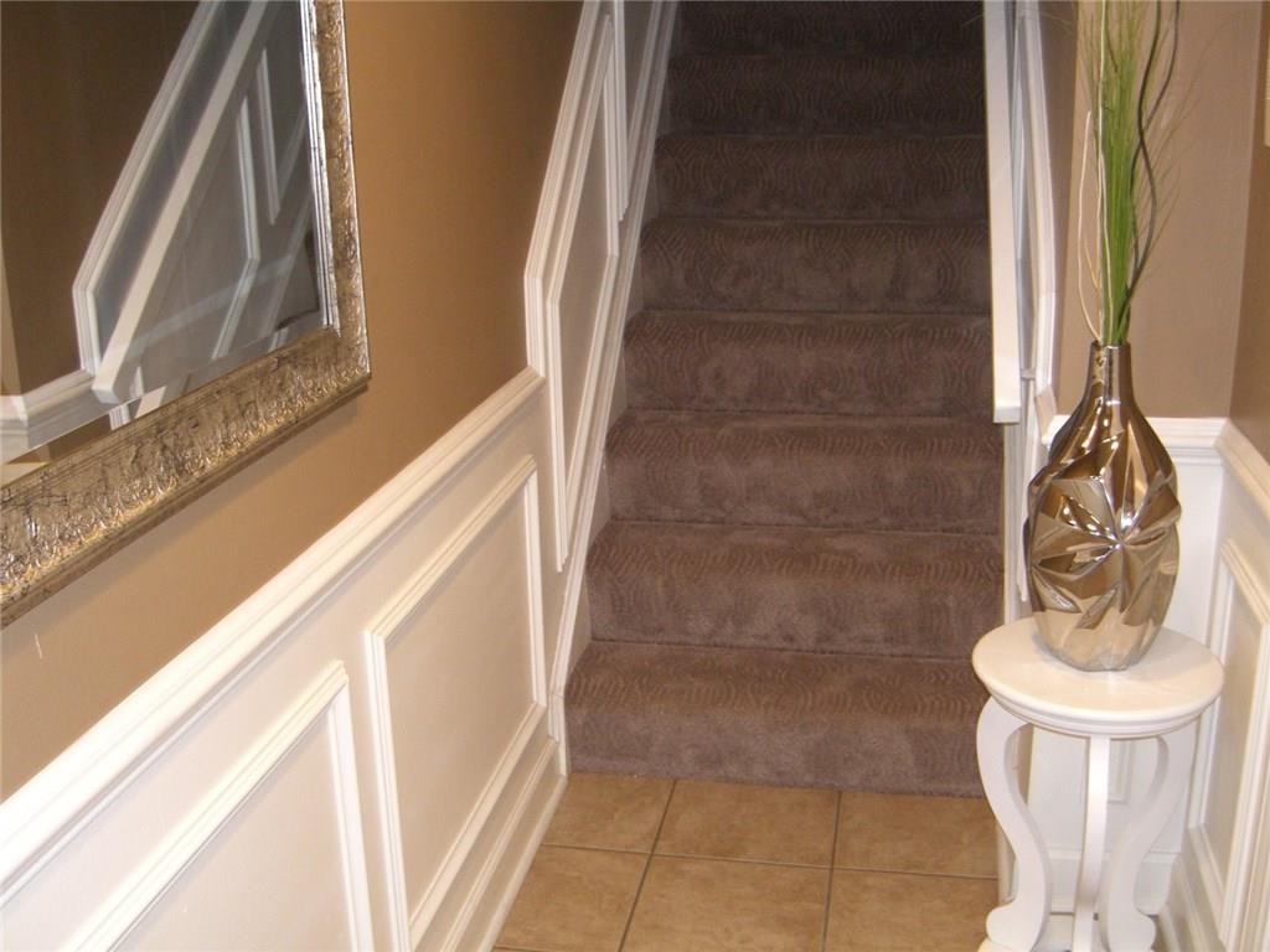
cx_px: 635
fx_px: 1394
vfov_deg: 37.7
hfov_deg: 49.0
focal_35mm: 38
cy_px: 476
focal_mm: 7.9
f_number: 2.8
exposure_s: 1/60
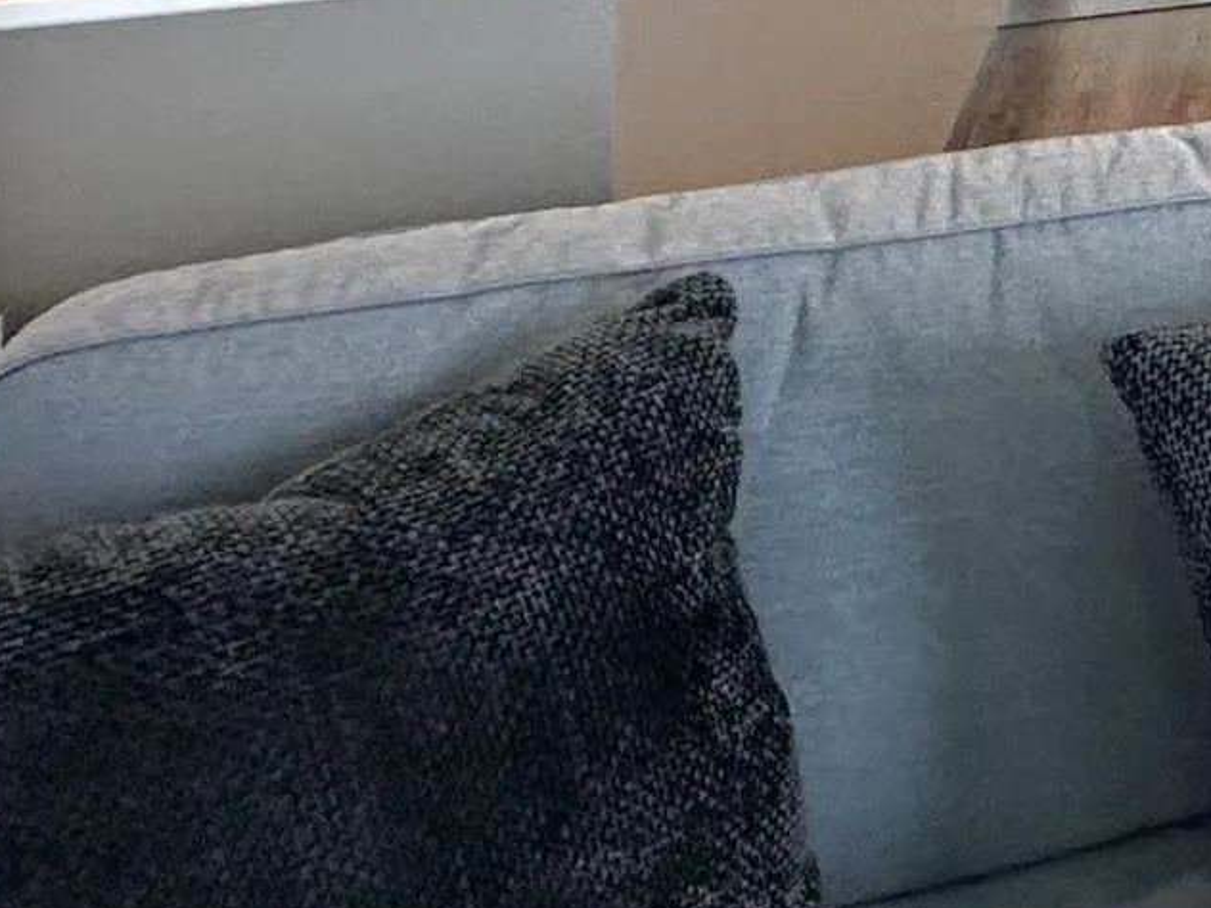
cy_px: -690
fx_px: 2379
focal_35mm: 68
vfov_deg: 17.7
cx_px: 2399
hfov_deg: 18.7
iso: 160
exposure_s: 1/120
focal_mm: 2.22
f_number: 2.2
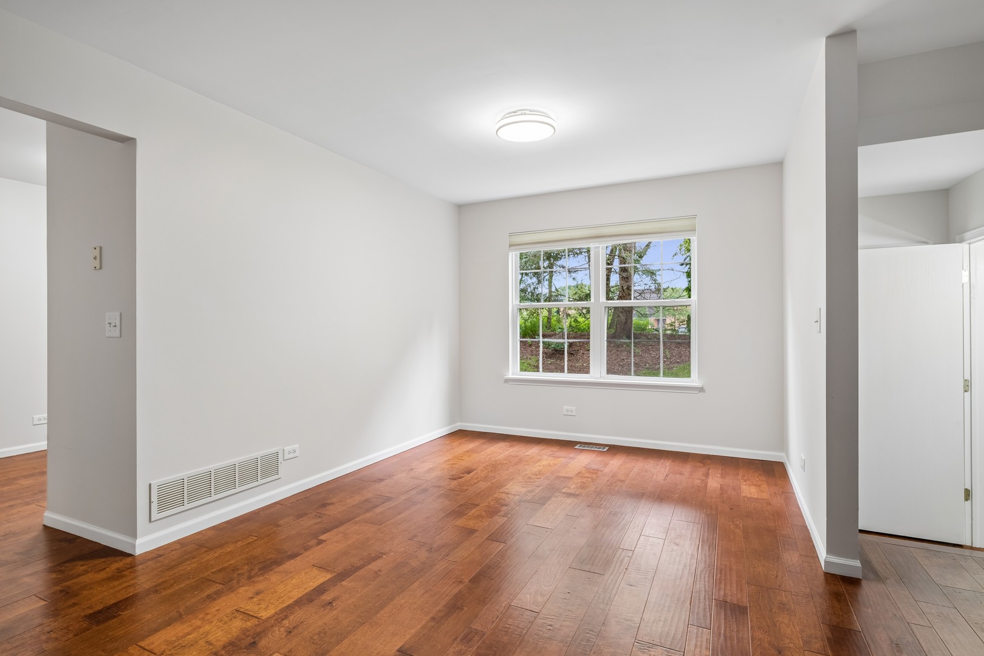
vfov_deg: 67.4
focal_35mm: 18
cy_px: 328
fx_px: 492
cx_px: 492
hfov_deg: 90.0
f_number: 8
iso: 200
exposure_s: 1/20
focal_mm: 18
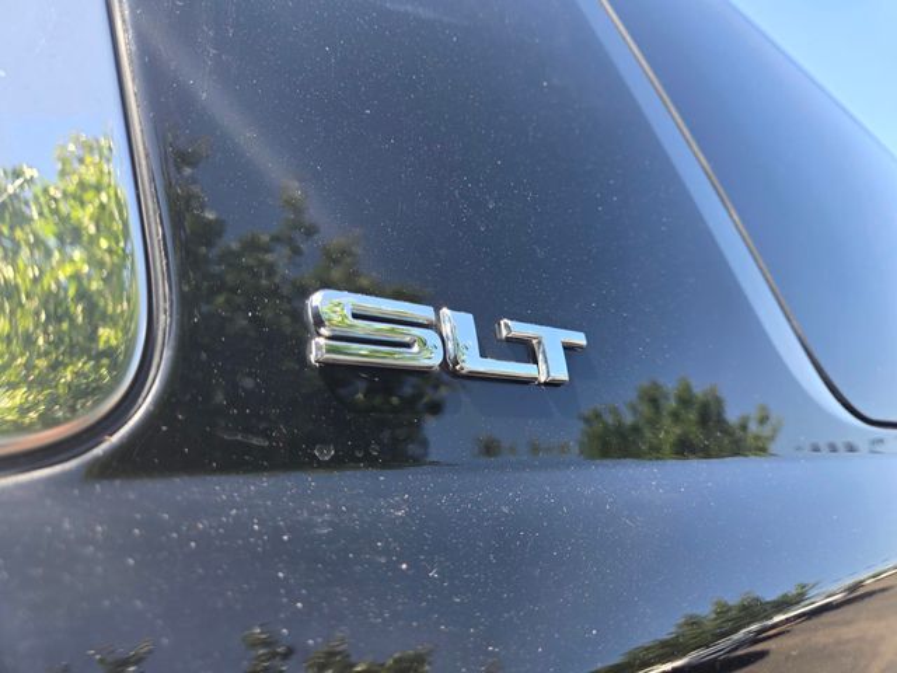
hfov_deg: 73.9
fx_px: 596
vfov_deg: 58.9
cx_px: 448
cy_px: 336
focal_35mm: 23
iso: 25
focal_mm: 5.4
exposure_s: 1/299
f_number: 1.8
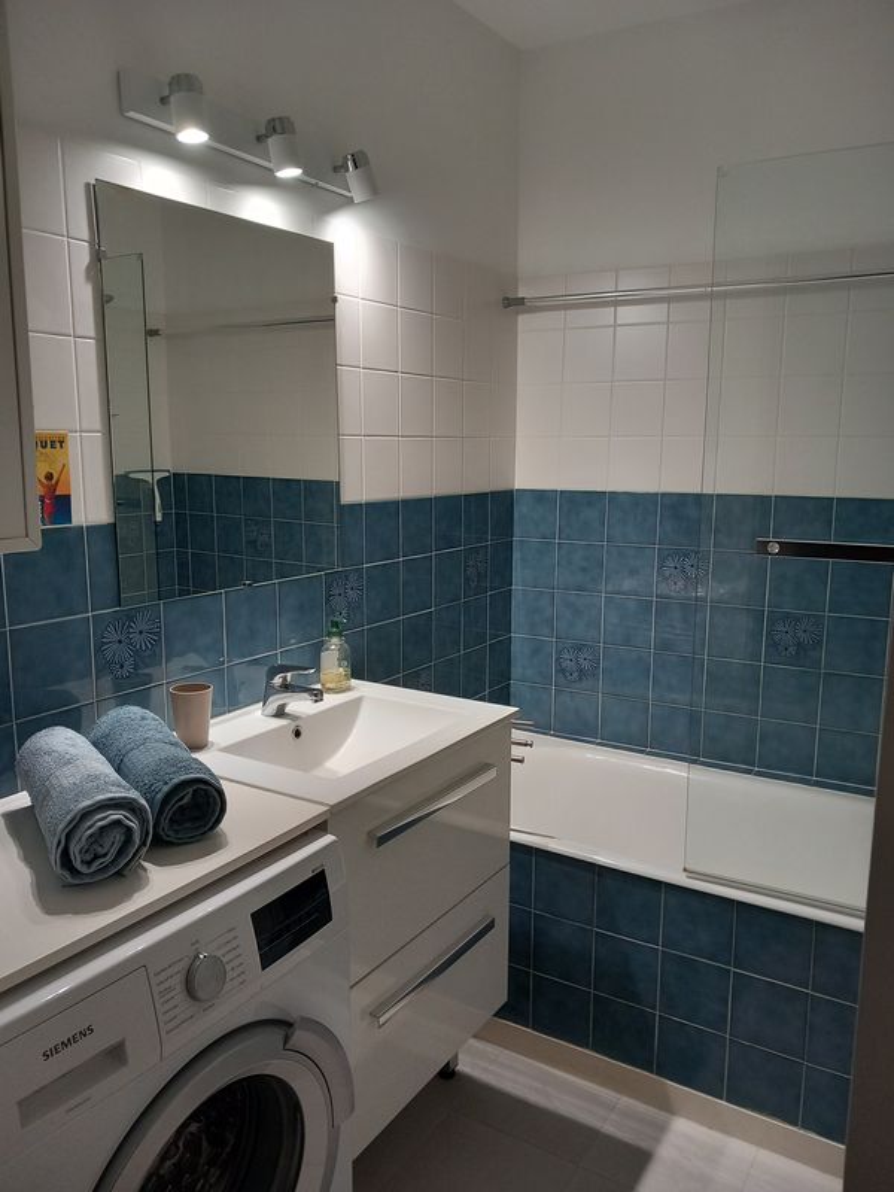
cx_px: 447
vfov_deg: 65.3
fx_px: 930
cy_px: 596
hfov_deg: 51.4
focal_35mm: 27
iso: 200
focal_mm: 4
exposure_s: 1/50
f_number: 1.8
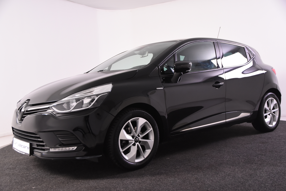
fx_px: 310
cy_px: 96
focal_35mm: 39
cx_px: 143
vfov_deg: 34.2
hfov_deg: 49.6
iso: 1600
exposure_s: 1/60
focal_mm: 26
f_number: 4
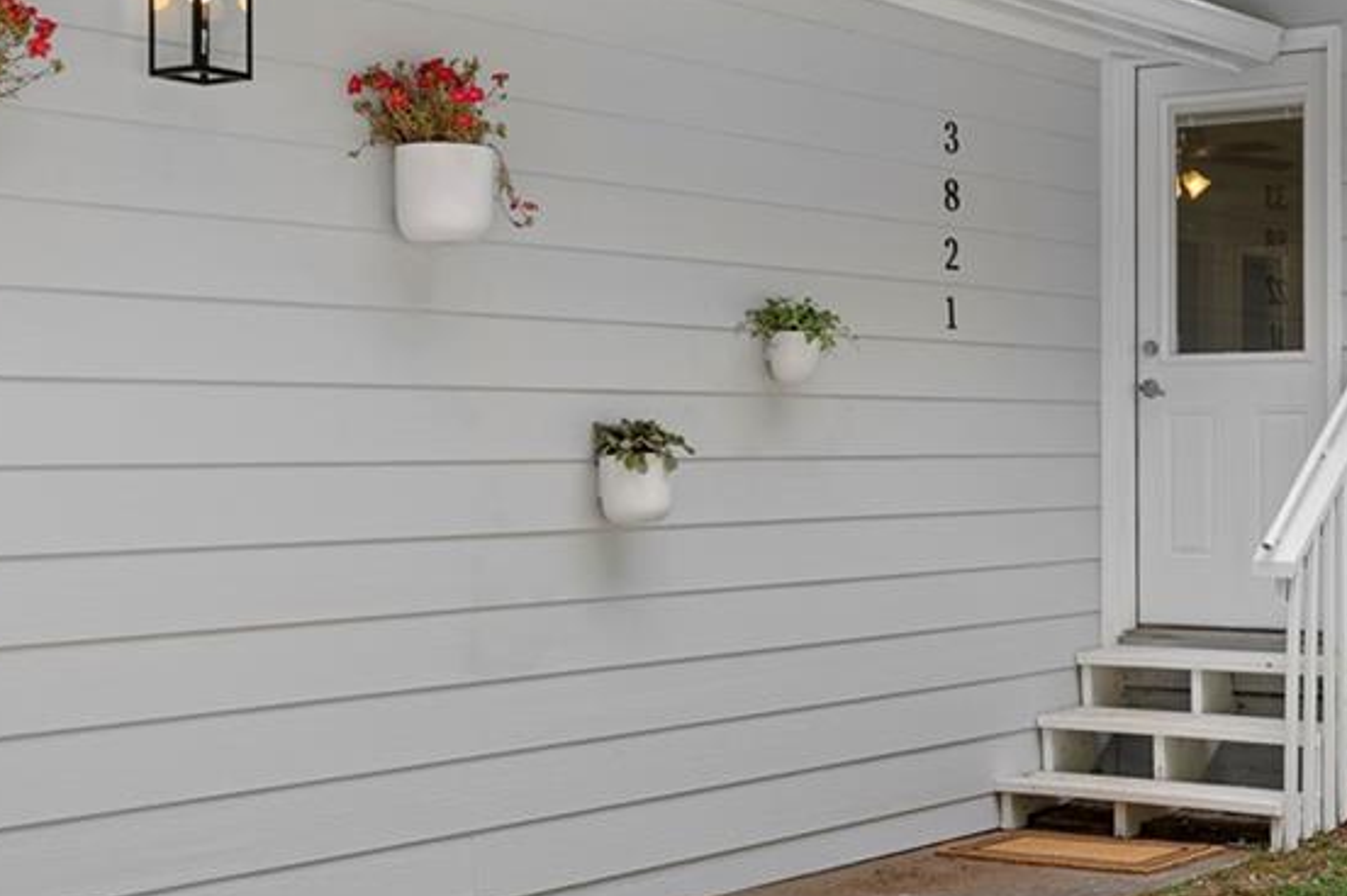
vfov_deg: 21.5
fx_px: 2356
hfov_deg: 31.2
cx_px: 1055
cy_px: 411
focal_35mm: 63
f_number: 8
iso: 100
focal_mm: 34
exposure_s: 1/20
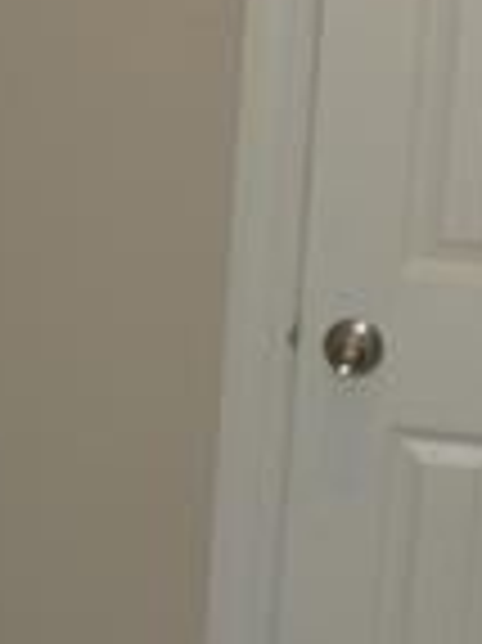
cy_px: 216
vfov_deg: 13.3
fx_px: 2752
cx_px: -500
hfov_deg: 9.3
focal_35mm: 148
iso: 64
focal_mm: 5.8
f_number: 3.2
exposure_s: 1/54.2
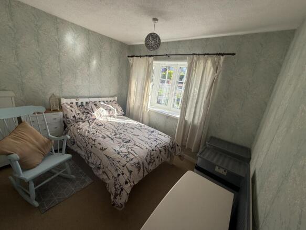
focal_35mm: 14
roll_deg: -7.1
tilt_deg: -16.2
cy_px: 115
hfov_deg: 102.1
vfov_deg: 85.7
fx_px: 124
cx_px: 153
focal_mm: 2.22
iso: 64
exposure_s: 1/355
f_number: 2.2
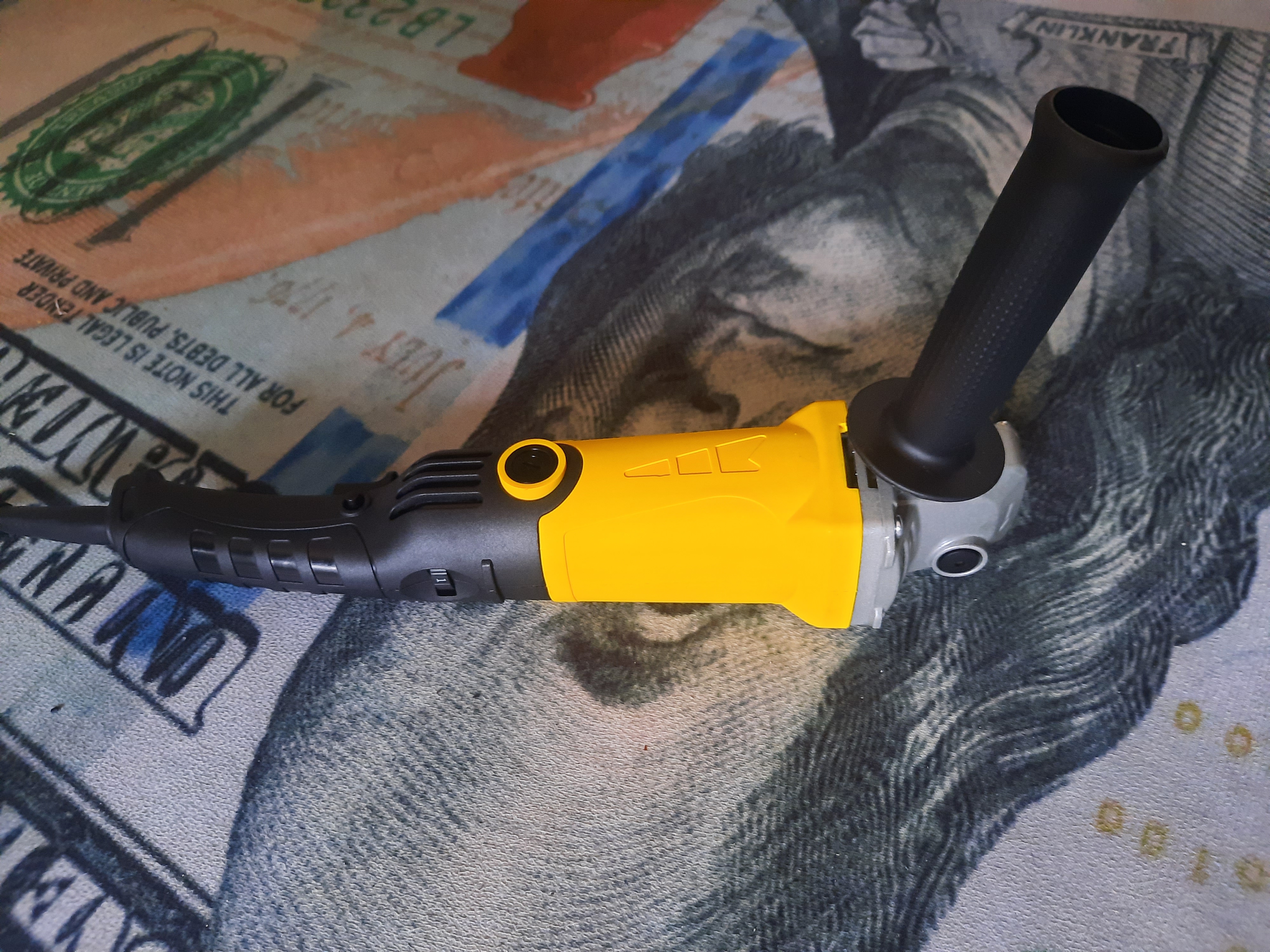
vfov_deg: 54.9
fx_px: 917
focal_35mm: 25
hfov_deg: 69.4
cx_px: 635
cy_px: 476
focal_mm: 4.6
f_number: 2
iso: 640
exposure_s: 1/25
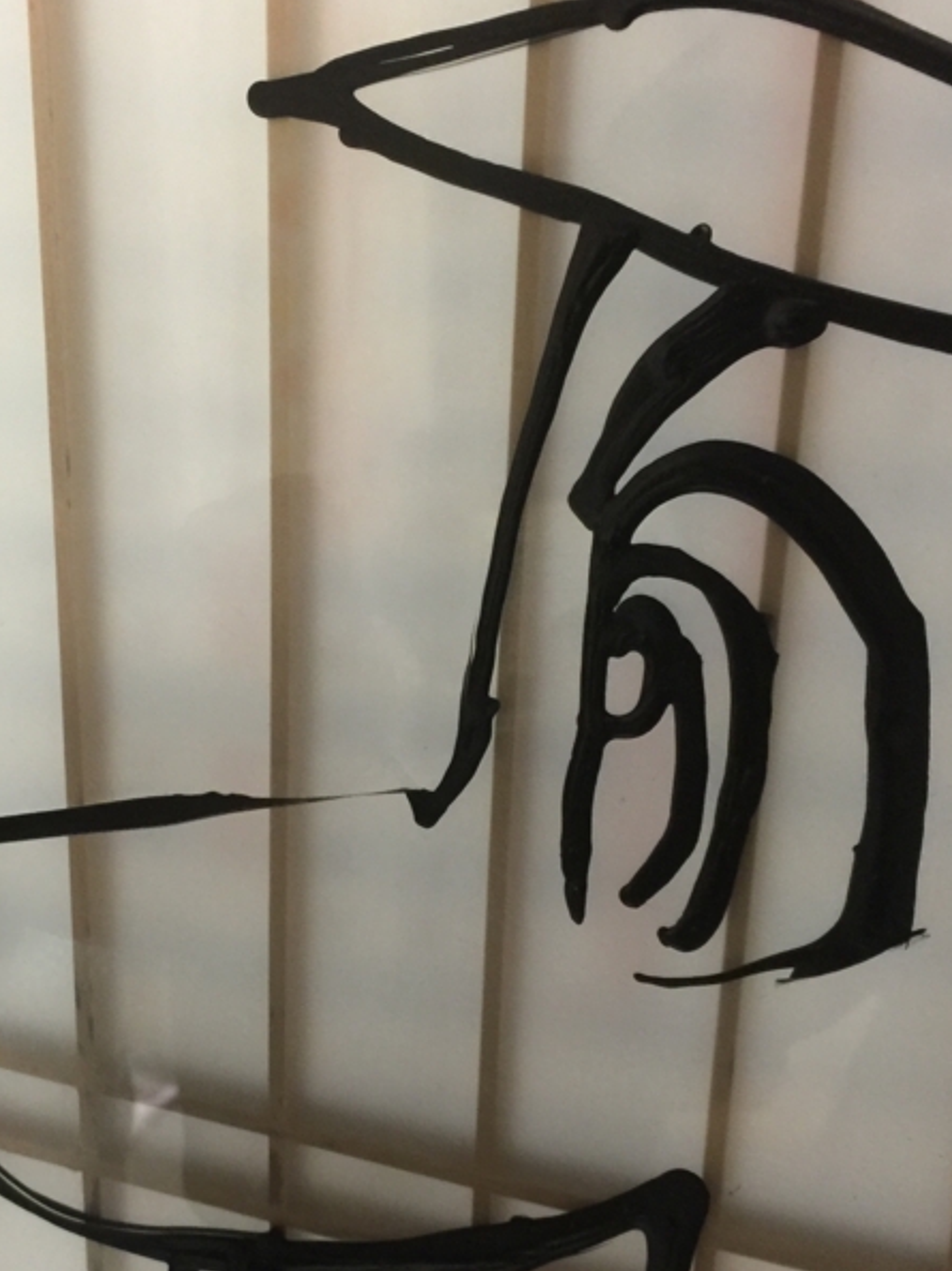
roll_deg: -1.4
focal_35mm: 50
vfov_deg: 38.1
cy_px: 745
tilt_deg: -21.7
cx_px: 357
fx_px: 1835
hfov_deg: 29.0
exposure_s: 1/10
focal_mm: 4.15
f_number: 2.2
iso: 125
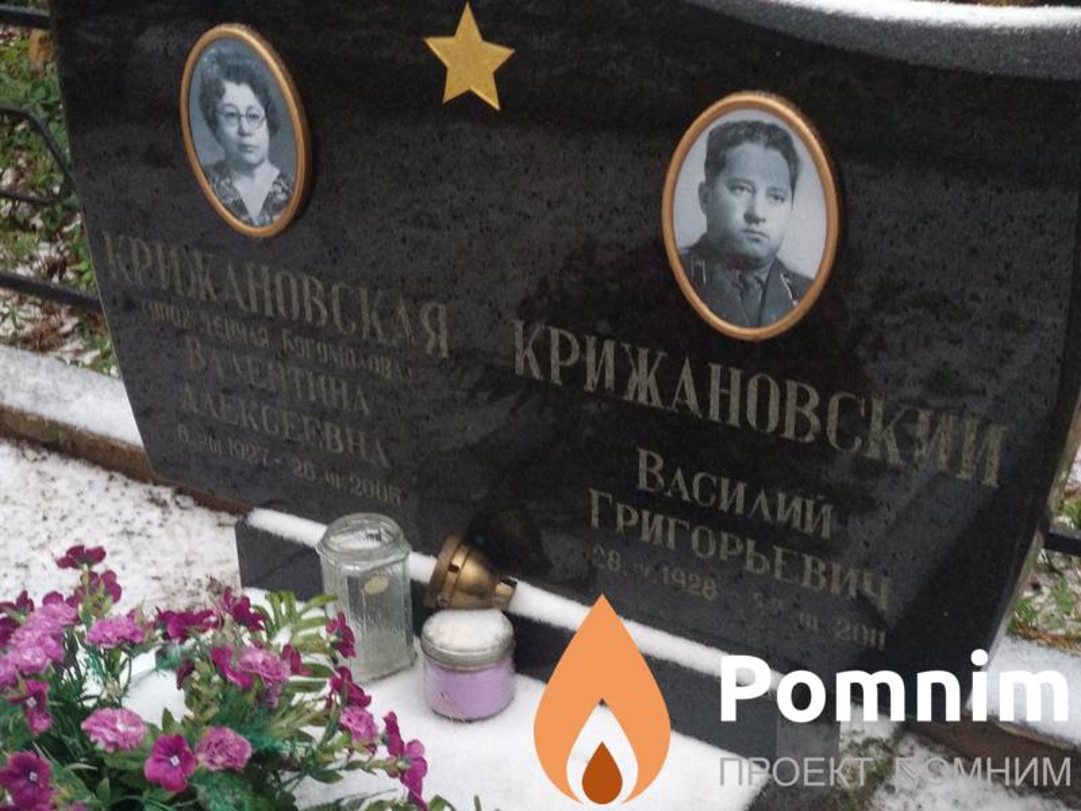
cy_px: 406
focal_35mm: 52
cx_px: 540
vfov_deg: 28.0
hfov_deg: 36.8
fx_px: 1624
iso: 800
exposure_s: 1/40
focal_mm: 5.99
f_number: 2.6
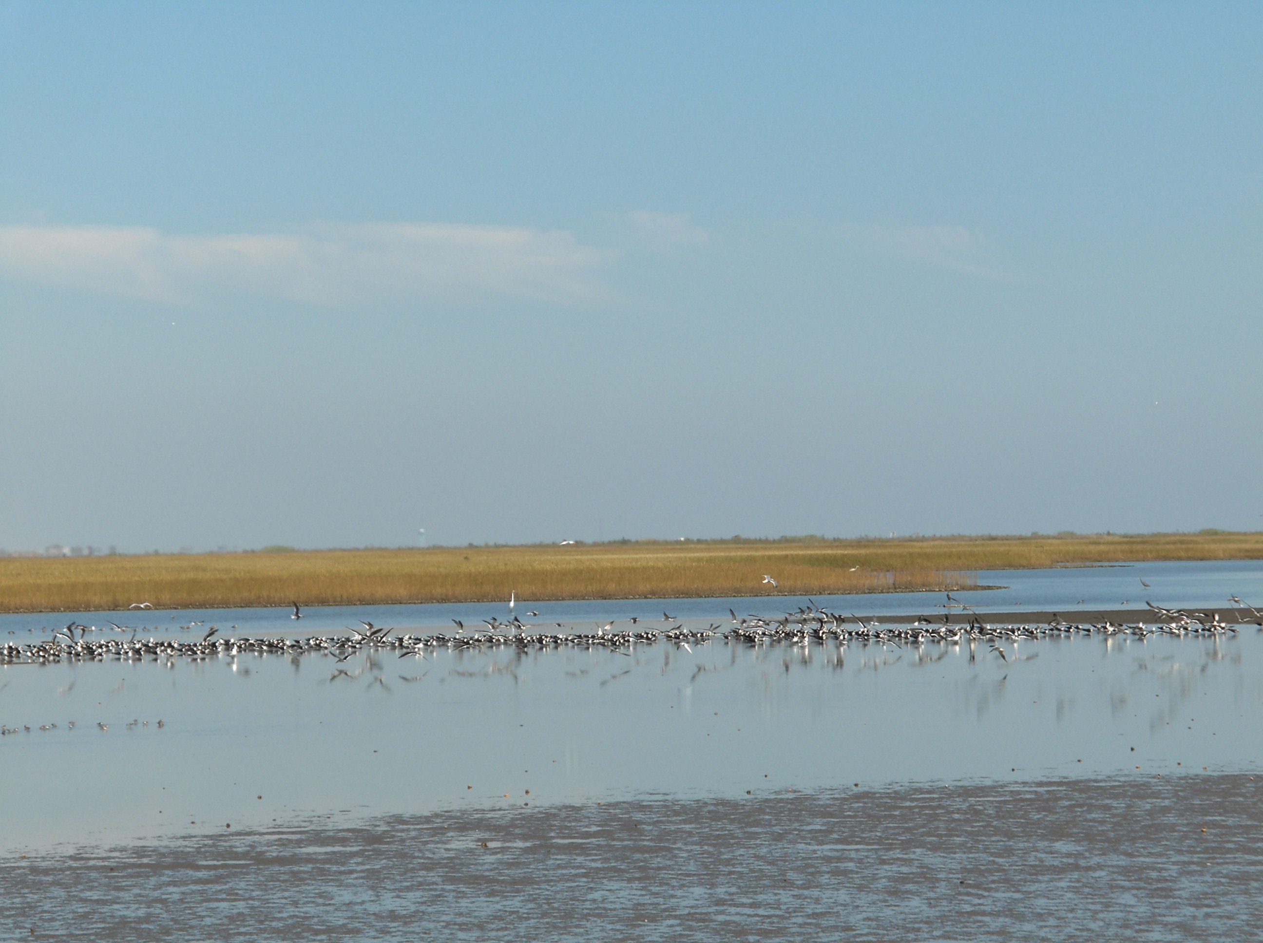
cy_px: 472
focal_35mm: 141
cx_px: 632
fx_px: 5137
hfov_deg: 14.0
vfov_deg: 10.5
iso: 50
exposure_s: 1/252
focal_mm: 29
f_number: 5.4
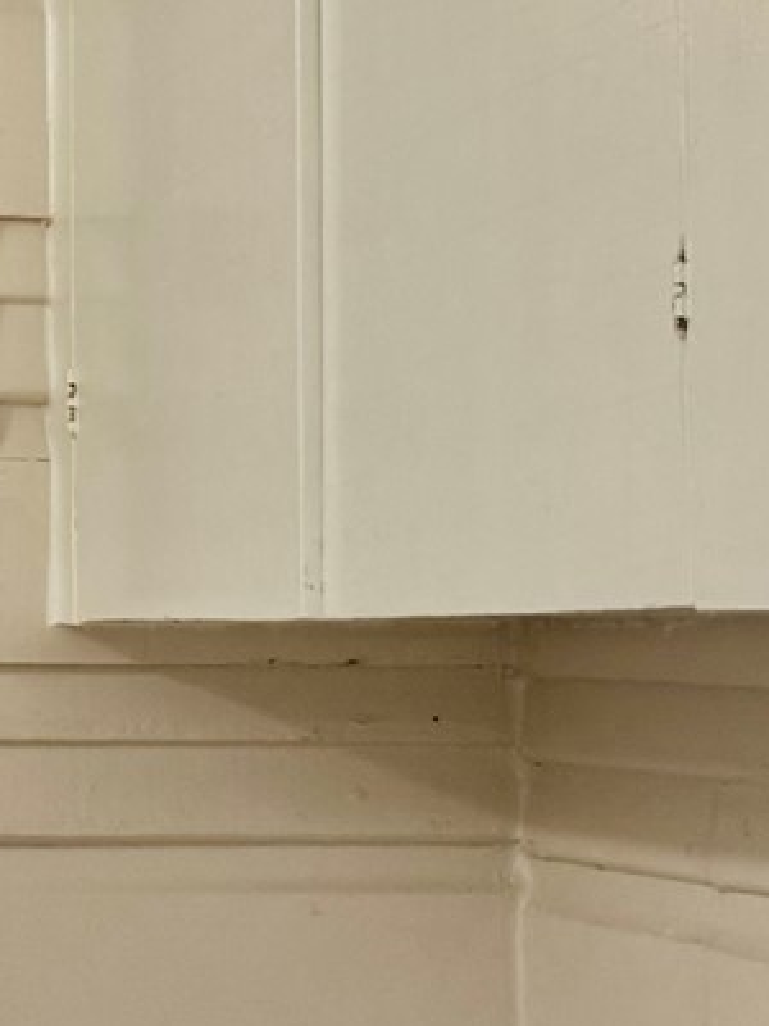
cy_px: 610
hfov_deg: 11.3
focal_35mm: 123
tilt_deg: -0.1
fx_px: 3643
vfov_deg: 16.0
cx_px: -533
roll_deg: +1.0
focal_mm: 6.76
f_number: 1.78
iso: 160
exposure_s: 1/120
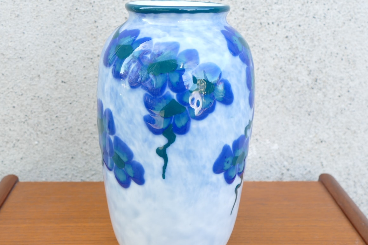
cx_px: 181
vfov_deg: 27.5
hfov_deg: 40.3
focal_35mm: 49
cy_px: 140
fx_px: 501
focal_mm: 12.9
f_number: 3.1
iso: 125
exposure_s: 1/100
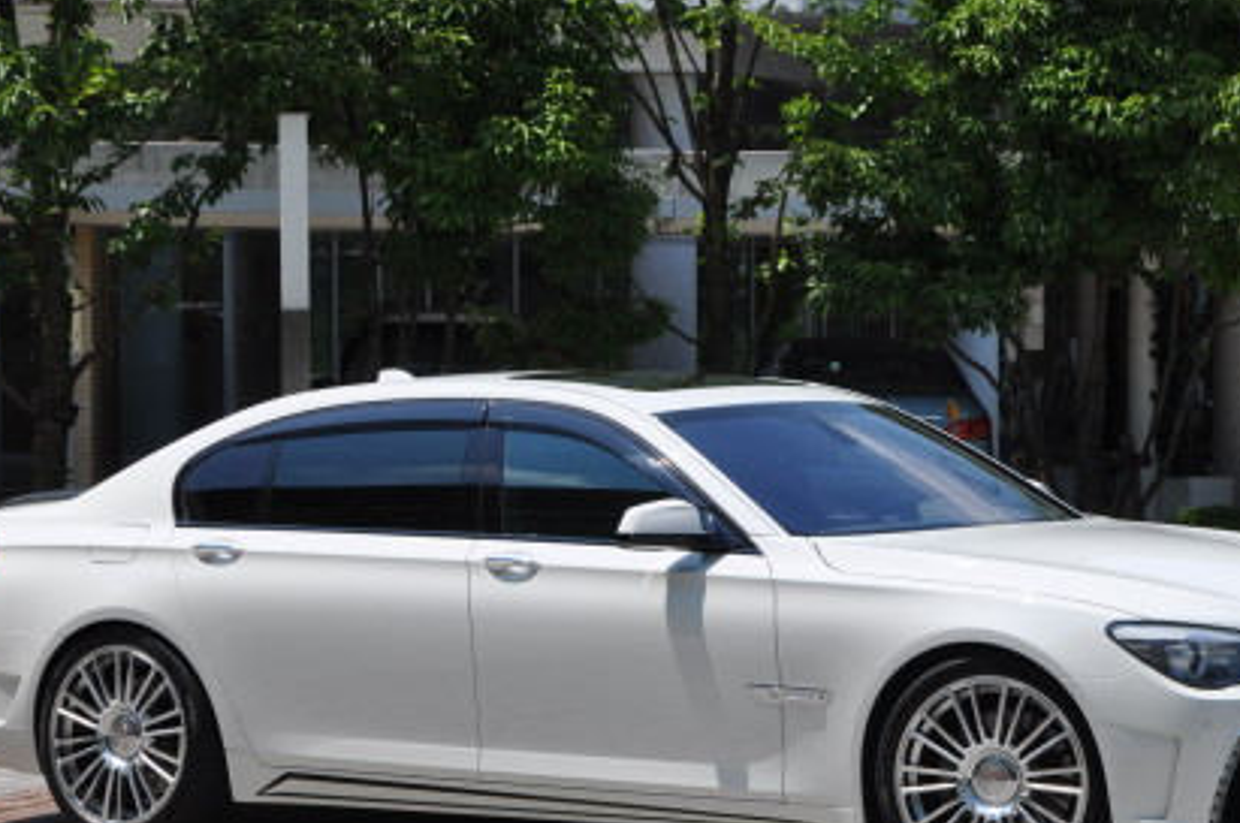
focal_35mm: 141
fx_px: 4851
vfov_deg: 9.7
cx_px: 745
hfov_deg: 14.6
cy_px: 490
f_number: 10
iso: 200
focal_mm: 66
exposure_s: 1/400
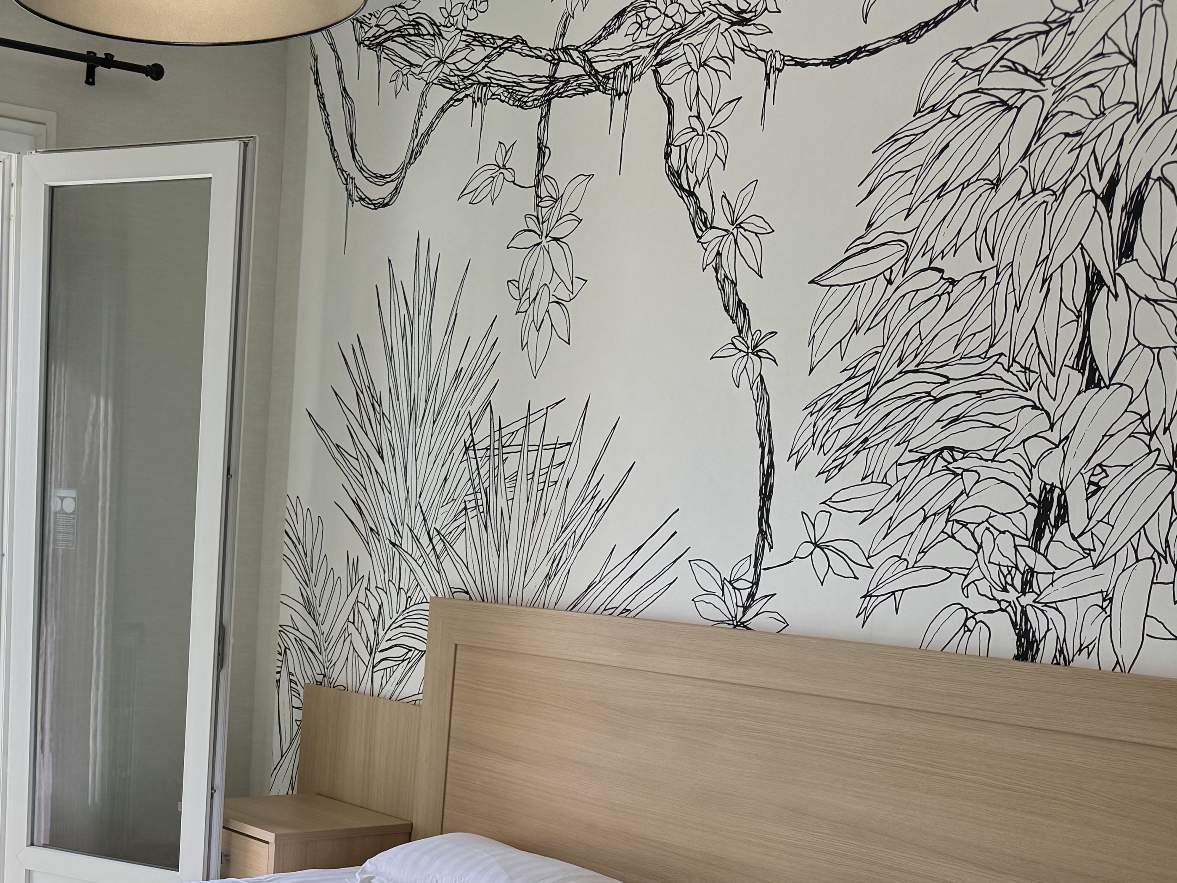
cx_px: 199
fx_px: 1666
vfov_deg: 28.7
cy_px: 773
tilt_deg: -9.6
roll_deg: -2.5
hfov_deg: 37.2
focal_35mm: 49
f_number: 1.78
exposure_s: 1/609
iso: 80
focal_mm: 6.76
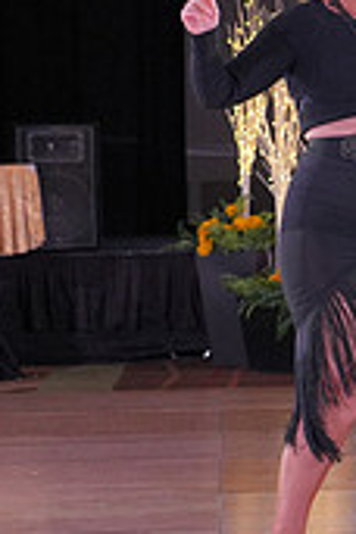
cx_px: 743
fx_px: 2521
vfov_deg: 12.1
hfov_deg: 7.7
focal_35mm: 170
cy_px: 214
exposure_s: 1/400
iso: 2000
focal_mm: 50
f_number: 4
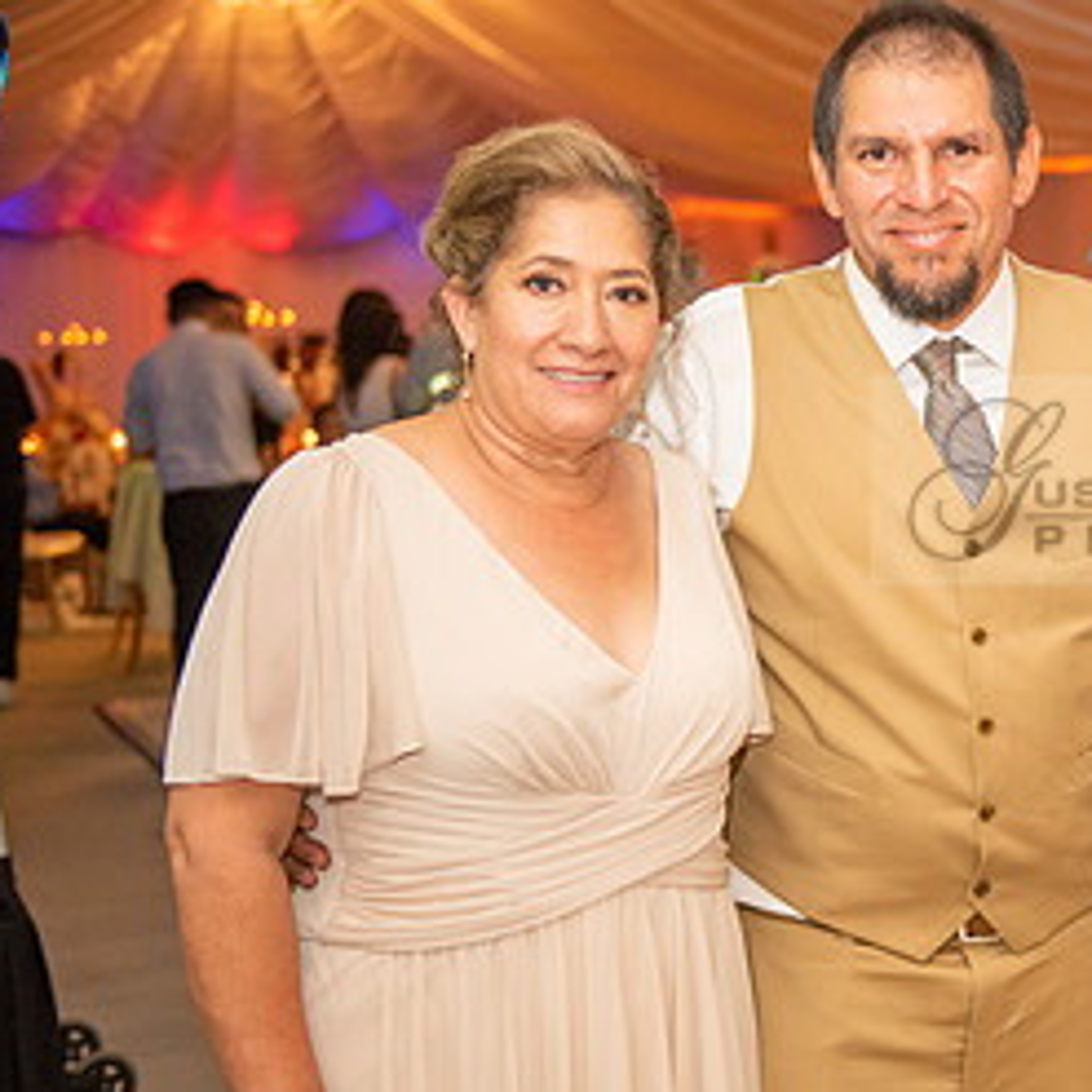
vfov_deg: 21.6
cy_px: 480
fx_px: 2855
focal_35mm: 80
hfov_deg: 20.5
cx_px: 1256
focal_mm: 40
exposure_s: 1/160
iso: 1000
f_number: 2.8
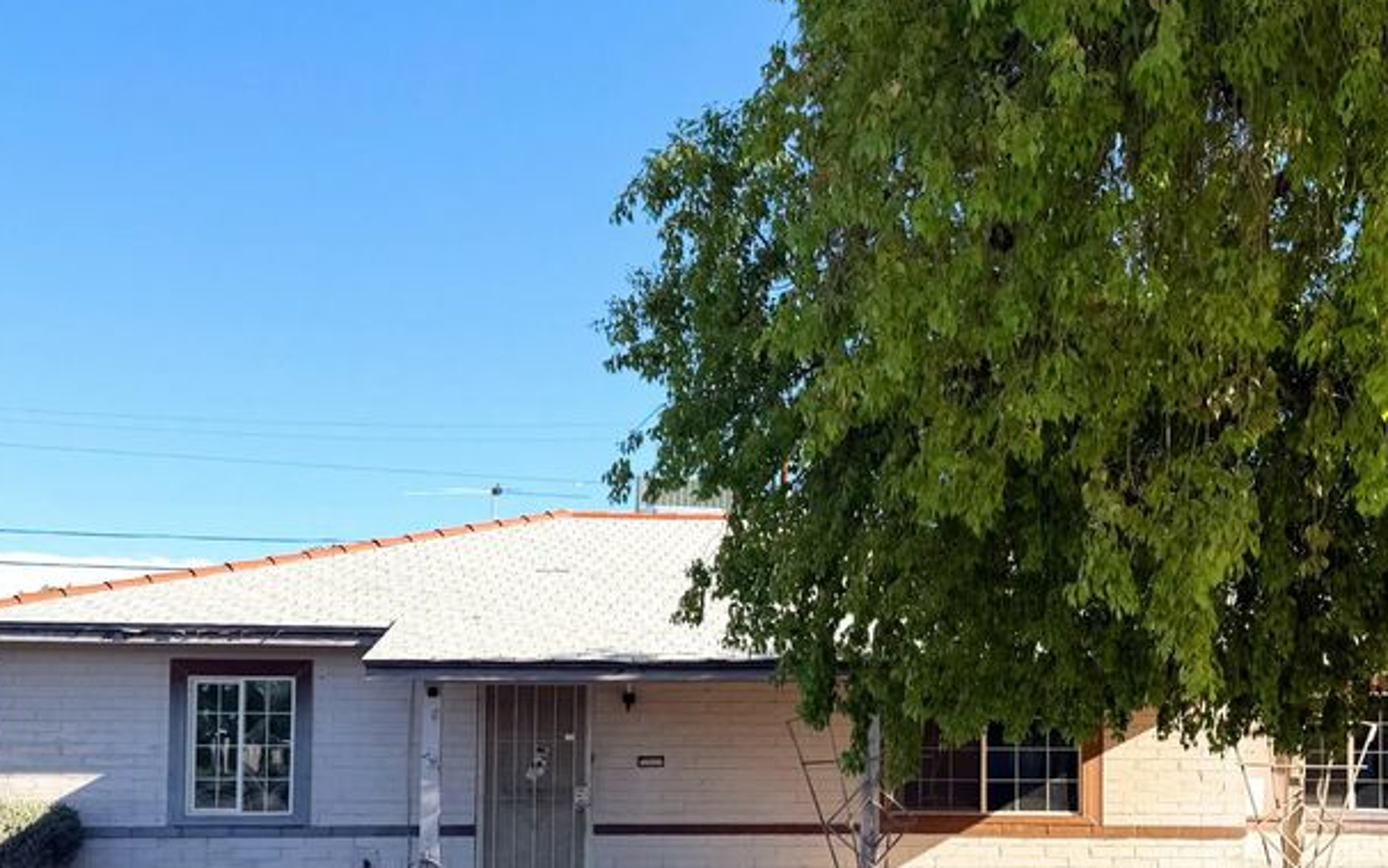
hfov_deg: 46.0
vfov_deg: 29.3
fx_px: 1627
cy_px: 666
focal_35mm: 43
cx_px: 829
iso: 80
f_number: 1.78
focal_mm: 6.76
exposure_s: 1/2232
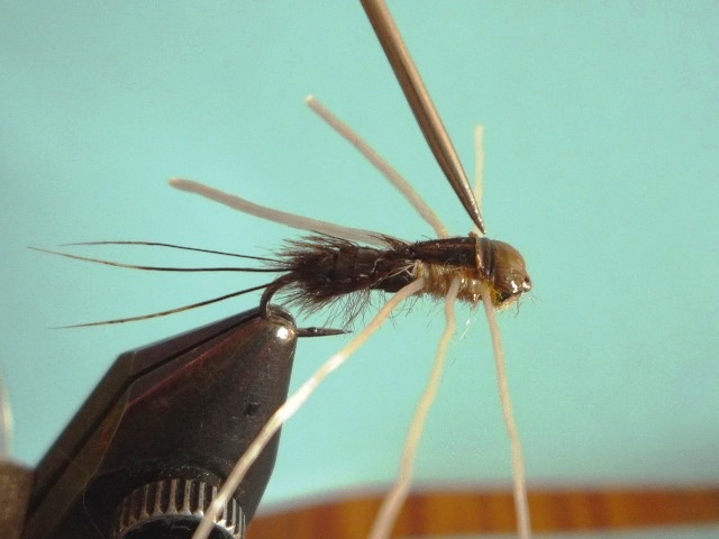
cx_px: 360
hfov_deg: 60.0
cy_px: 270
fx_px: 623
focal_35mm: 30
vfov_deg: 46.8
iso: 125
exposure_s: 1/30
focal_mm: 5.2
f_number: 3.3
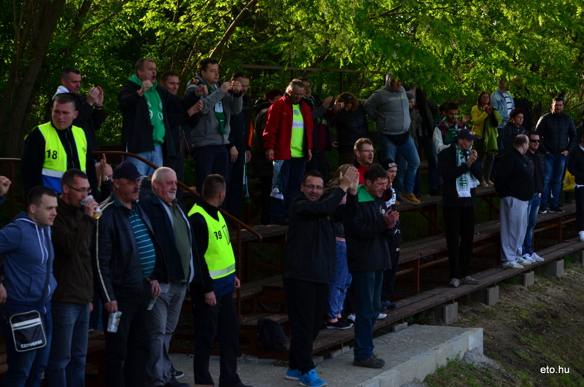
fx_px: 1700
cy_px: 194
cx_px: 292
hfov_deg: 19.5
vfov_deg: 13.0
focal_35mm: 105
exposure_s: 1/400
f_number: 7.1
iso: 250
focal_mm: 70
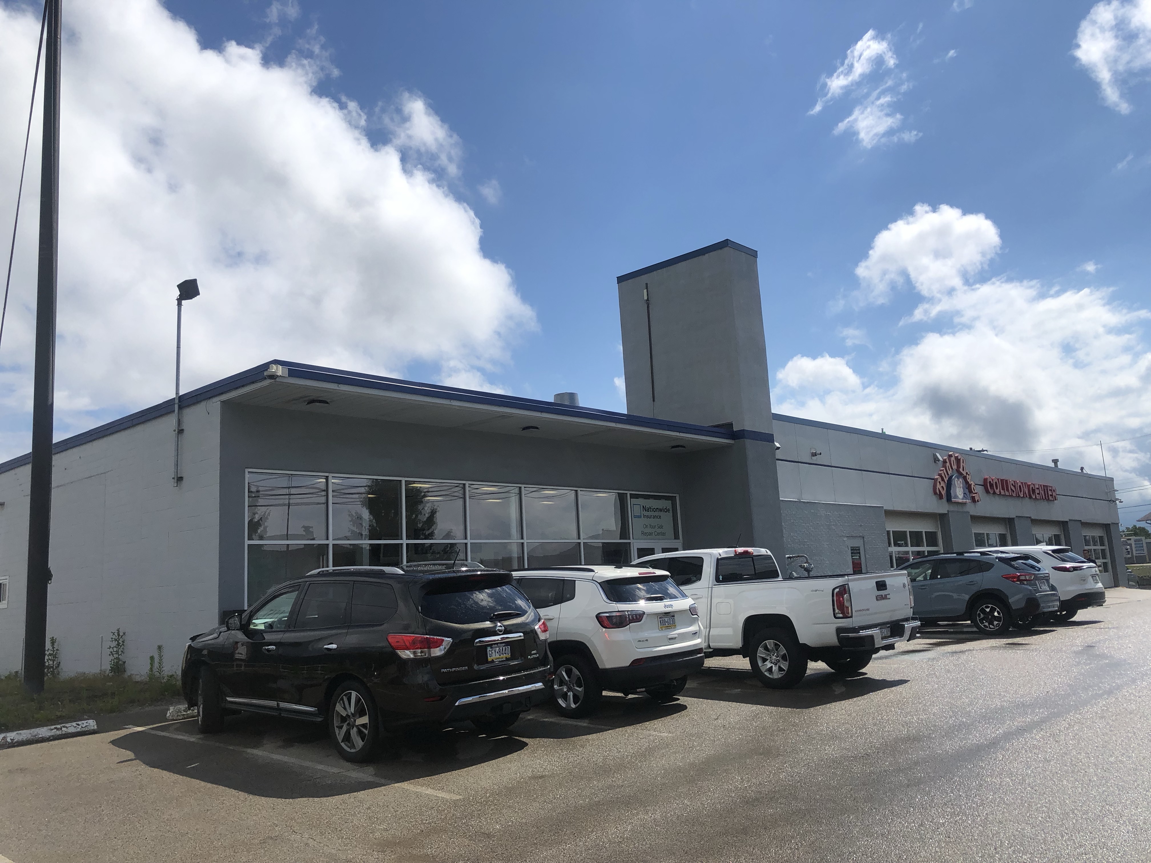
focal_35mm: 28
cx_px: 576
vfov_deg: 49.7
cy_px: 432
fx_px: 931
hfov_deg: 63.4
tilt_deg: +8.9
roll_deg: +3.8
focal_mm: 4
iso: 25
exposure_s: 1/5348
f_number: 1.8
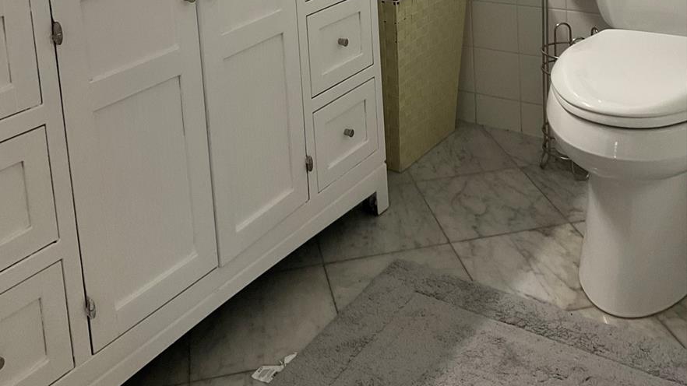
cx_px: 338
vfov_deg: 25.0
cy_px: -75
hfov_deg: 47.4
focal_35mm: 43
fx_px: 783
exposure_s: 1/60
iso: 80
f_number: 1.8
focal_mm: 3
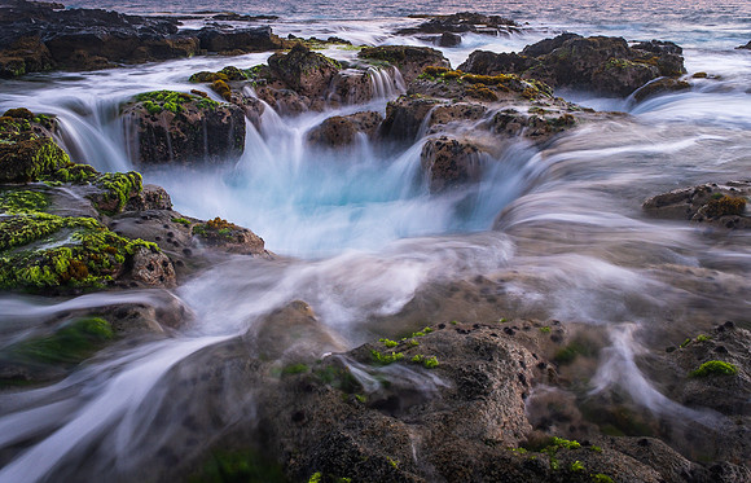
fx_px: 605
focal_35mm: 29
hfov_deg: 63.7
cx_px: 376
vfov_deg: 43.5
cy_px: 233
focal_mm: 19.2
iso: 400
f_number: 14
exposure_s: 1
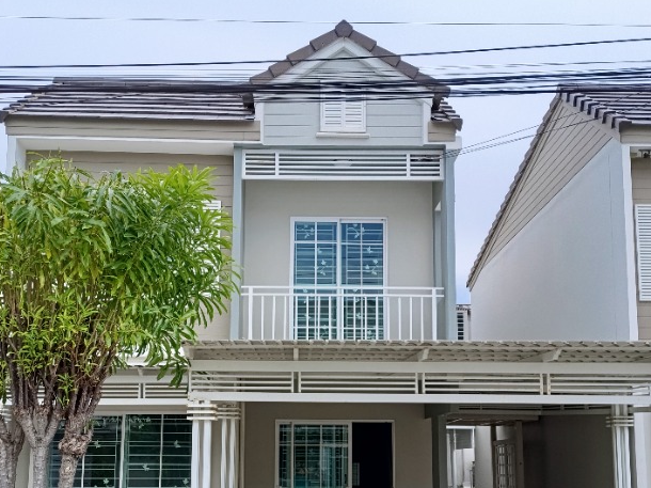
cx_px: 316
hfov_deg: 45.8
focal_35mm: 41
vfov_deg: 34.4
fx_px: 771
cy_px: 362
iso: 50
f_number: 1.7
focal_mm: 4.71
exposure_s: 1/189
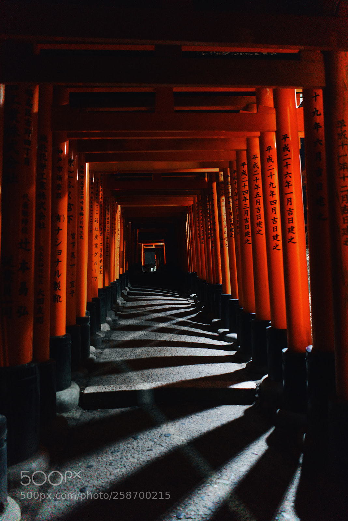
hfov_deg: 46.4
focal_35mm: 28
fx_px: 406
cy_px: 260
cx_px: 174
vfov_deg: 65.5
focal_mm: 28
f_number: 2
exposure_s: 1/30
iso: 3200
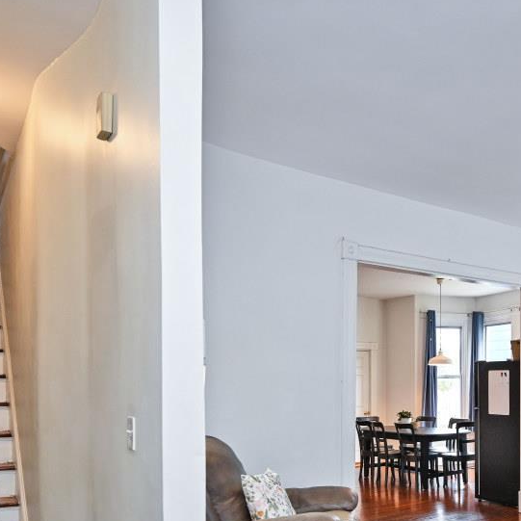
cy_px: 400
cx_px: 485
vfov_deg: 47.6
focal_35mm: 33
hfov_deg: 44.4
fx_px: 562
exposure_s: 1/60
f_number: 4
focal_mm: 14
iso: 320
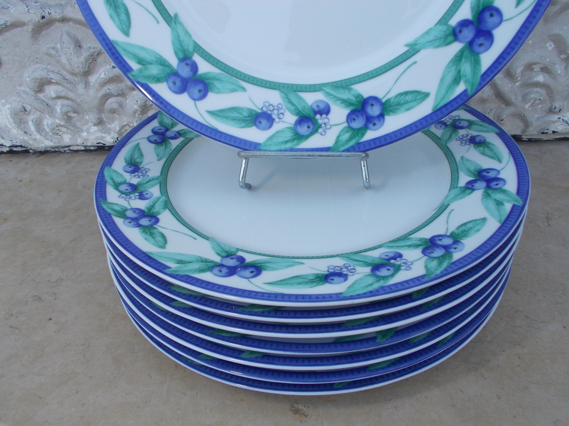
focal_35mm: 30
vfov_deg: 46.8
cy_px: 213
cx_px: 284
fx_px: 493
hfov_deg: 60.0
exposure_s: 1/100
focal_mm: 5.3
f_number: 3.4
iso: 80
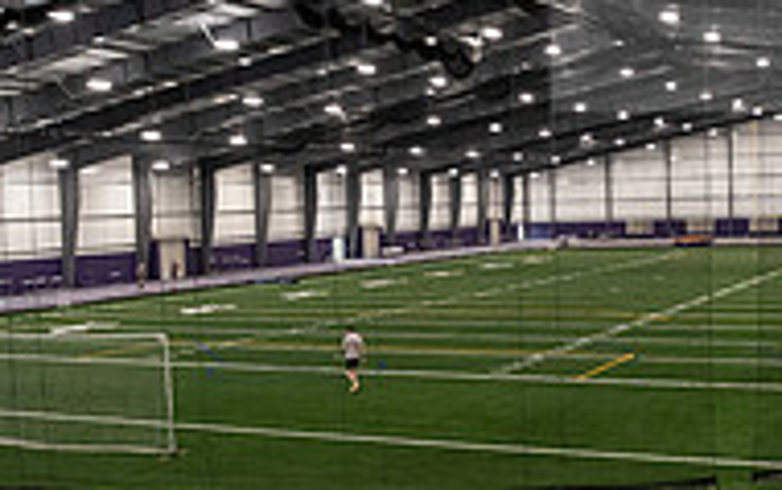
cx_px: 428
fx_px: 1258
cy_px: 266
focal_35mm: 59
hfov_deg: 34.5
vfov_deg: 22.0
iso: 1600
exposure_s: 1/160
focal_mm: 19
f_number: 4
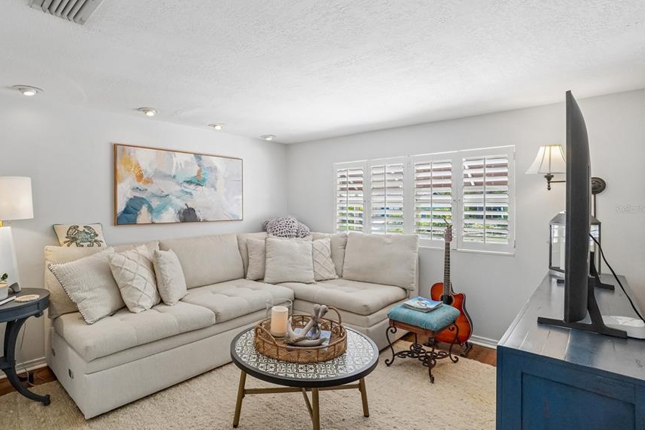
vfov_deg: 67.3
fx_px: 322
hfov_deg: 89.3
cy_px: 209
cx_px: 271
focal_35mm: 18
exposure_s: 1/30
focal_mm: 10
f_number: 8
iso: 400
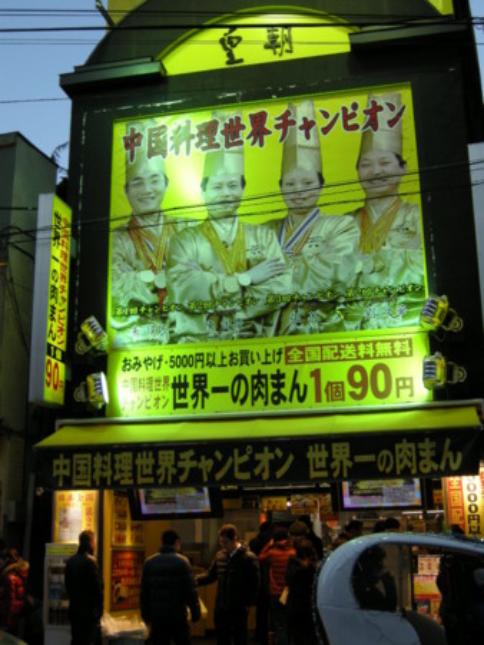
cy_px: 322
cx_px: 242
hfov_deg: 30.9
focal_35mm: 47
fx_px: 875
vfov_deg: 40.4
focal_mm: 10.1
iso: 78
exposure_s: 1/54.2
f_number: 3.1
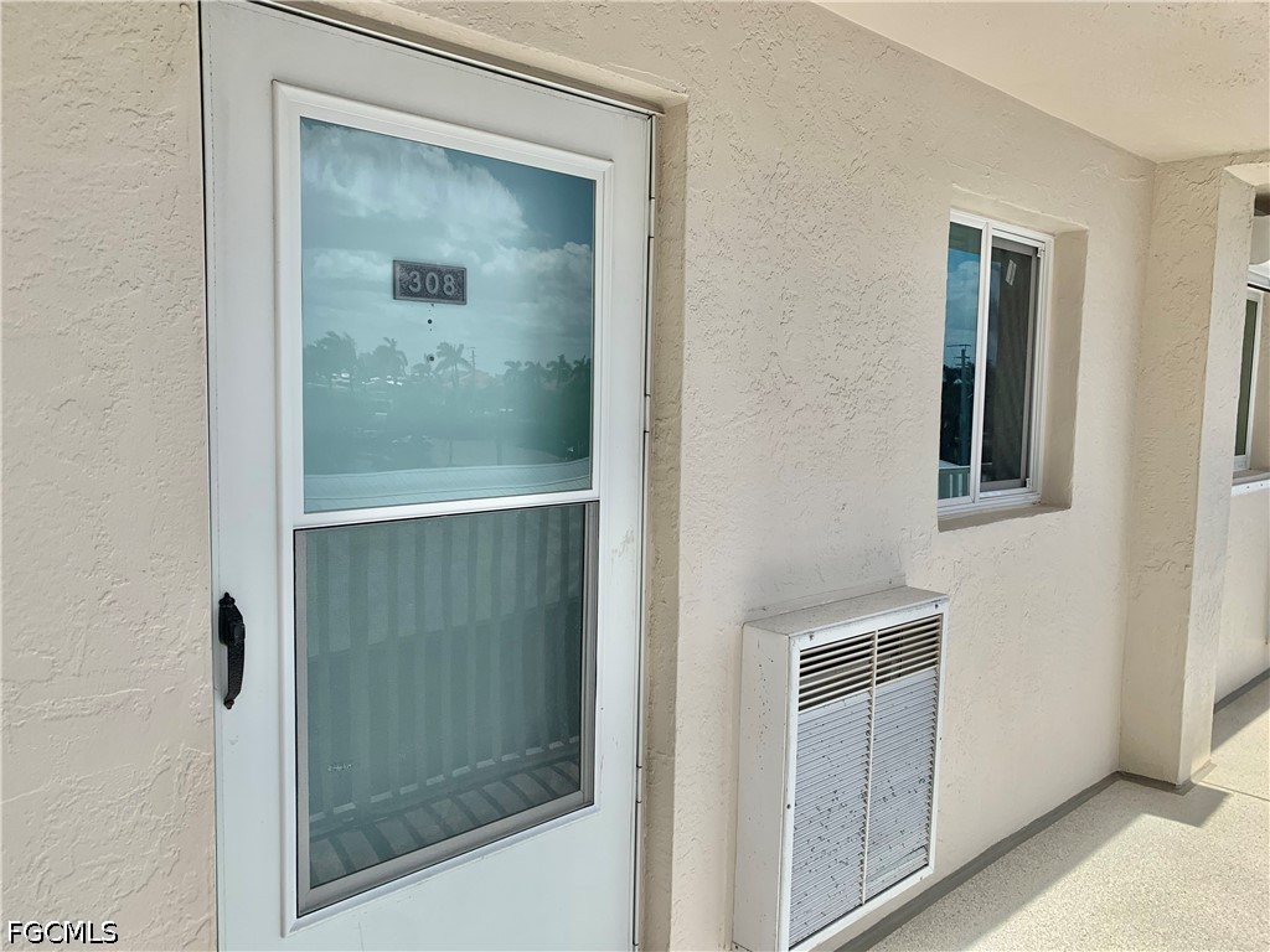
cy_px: 476
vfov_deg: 53.1
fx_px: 954
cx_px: 635
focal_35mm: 26
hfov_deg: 67.3
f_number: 1.8
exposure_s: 1/2611
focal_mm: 4.25
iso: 25
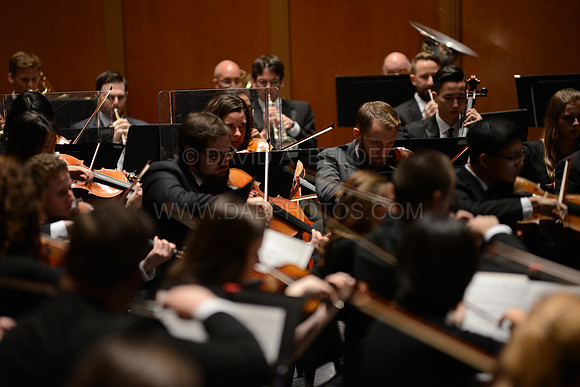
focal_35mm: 200
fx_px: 3223
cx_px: 290
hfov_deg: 10.3
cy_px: 194
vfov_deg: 6.9
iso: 3200
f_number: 2.8
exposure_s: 1/250
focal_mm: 200
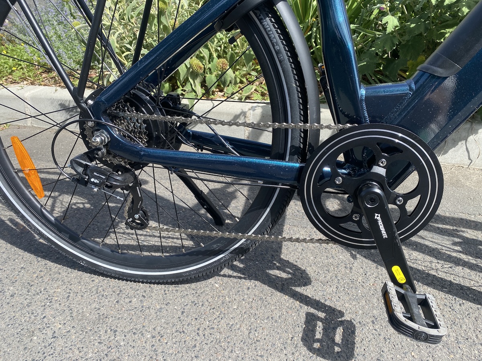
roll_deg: +4.9
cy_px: 180
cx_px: 241
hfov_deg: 67.3
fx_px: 362
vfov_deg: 53.1
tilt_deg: -30.8
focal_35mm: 26
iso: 32
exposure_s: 1/1025
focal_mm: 4.25
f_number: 1.8
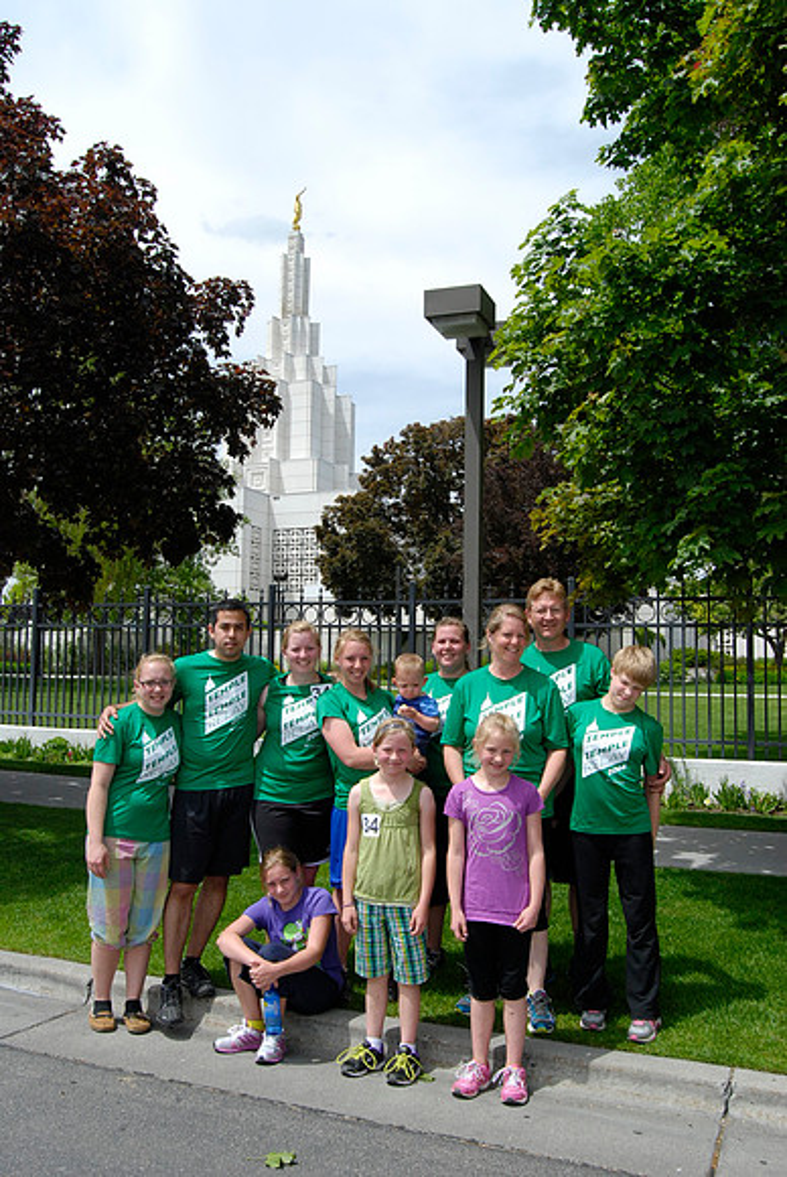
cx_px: 394
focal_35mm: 30
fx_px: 981
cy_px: 588
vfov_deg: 61.9
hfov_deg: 43.7
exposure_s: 1/500
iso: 400
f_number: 10
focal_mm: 20
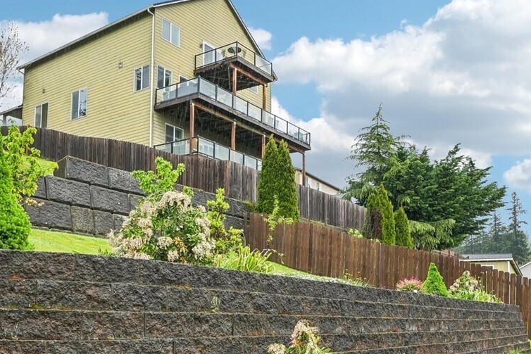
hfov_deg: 52.0
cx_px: 171
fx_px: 531
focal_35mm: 36
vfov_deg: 34.4
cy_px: 333
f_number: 8
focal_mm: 16
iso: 400
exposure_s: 1/80
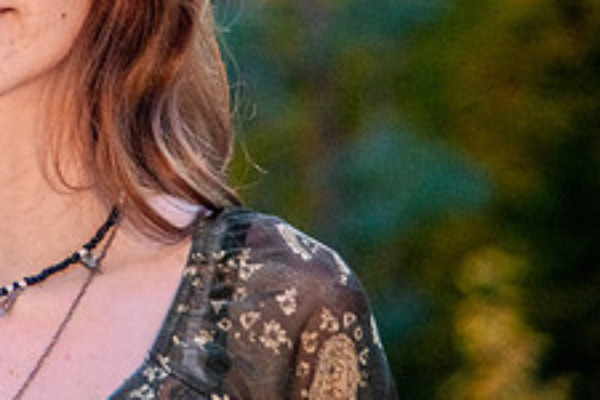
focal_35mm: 253
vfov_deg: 5.4
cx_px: -163
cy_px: -37
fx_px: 4216
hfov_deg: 8.0
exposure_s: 1/125
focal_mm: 98
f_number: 4
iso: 8000
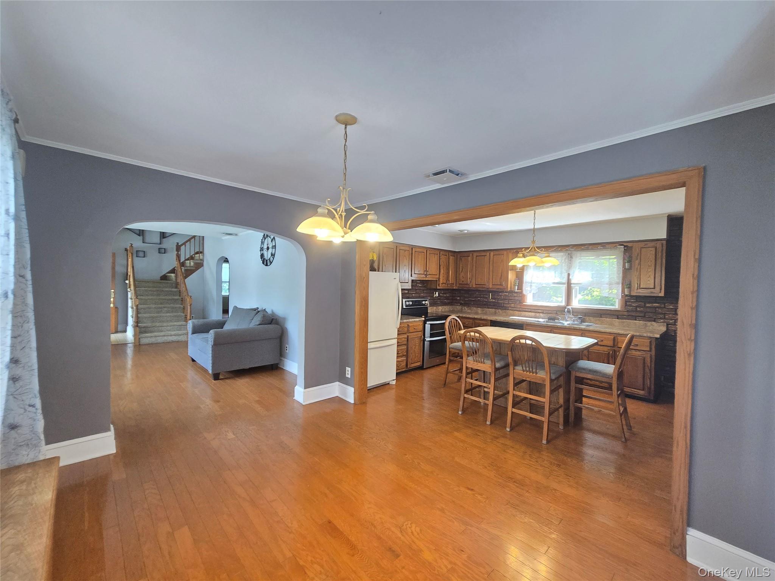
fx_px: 291
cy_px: 290
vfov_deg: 89.9
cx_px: 388
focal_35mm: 13
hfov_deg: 106.2
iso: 400
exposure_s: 1/60
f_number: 2.2
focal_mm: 2.2
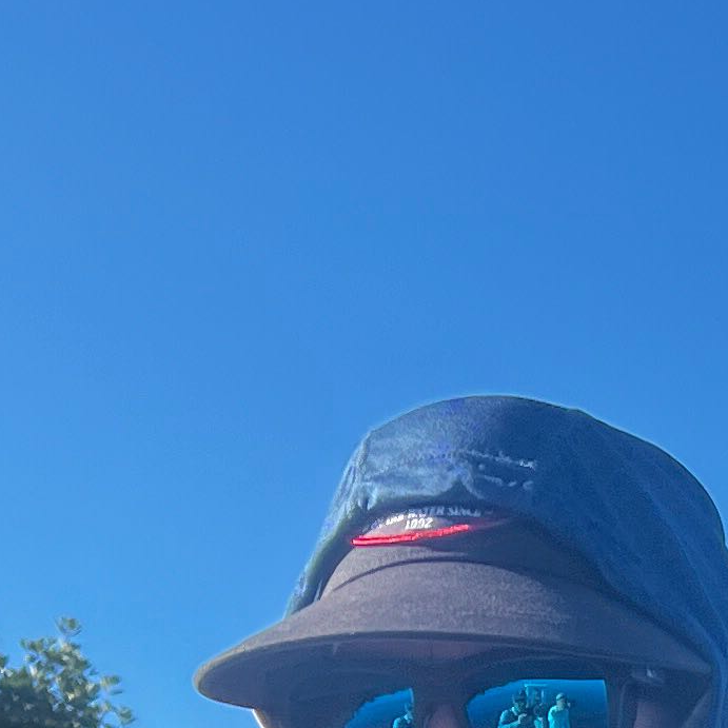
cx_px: 872
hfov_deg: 12.7
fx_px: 3188
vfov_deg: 11.7
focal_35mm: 134
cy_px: 1470
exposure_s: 1/1751
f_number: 1.5
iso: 50
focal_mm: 5.7
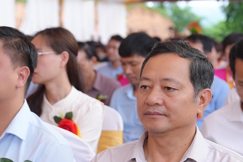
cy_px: 126
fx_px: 648
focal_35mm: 96
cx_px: 120
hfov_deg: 21.3
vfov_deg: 14.2
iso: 320
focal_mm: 37
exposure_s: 1/160
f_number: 2.8
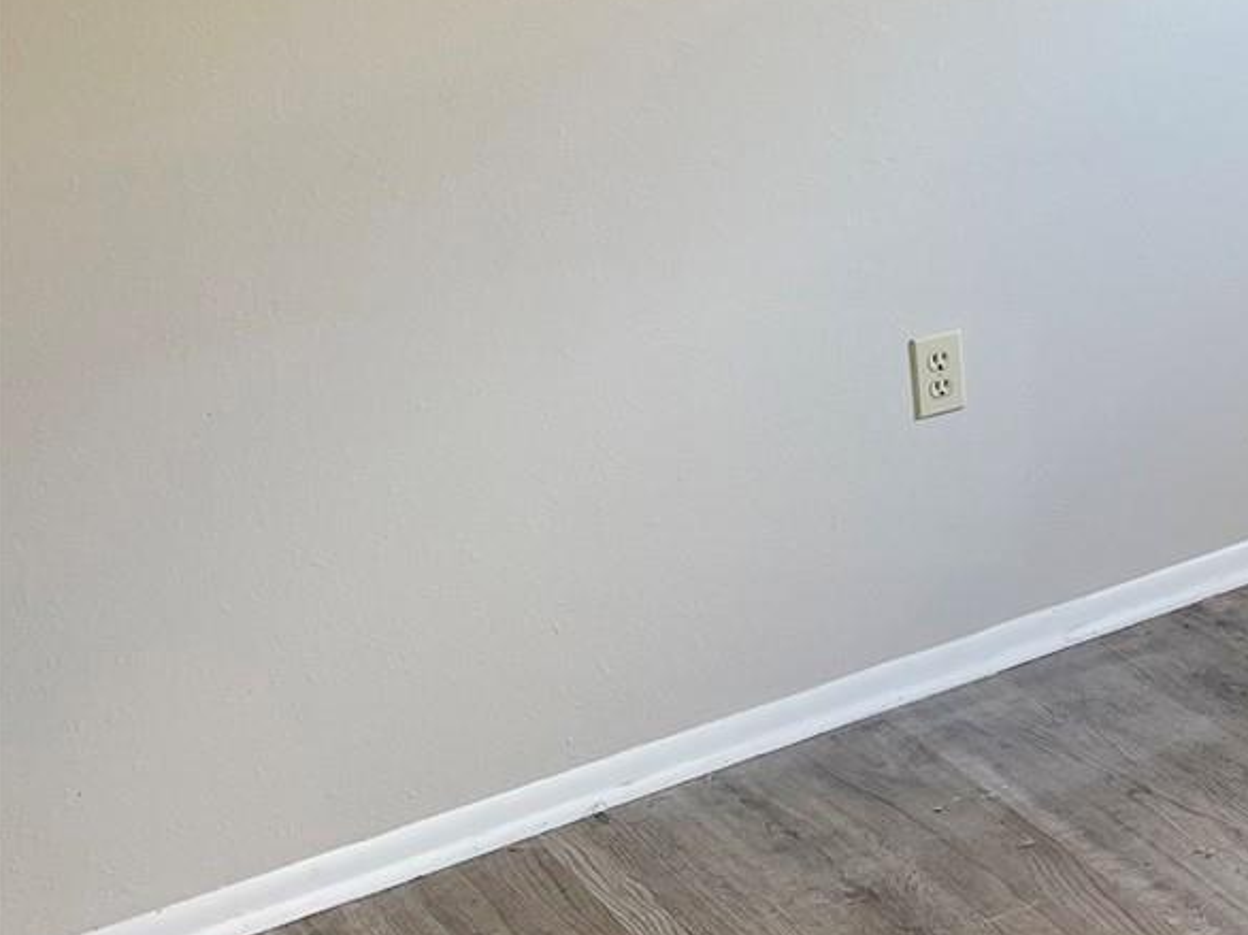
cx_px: 1699
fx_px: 2559
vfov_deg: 20.1
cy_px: 21
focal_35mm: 71
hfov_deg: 23.6
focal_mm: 5.1
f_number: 1.6
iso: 125
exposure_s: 1/121
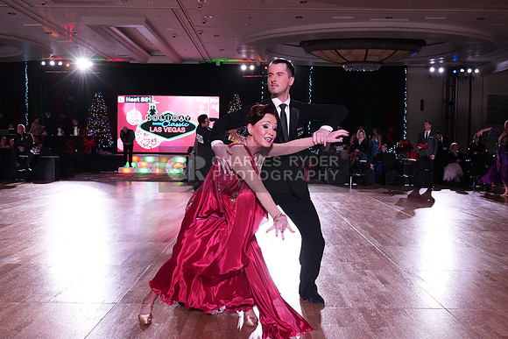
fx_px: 494
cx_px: 254
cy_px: 170
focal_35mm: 35
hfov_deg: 54.4
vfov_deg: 37.9
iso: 5000
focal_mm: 35
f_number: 6.3
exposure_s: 1/320
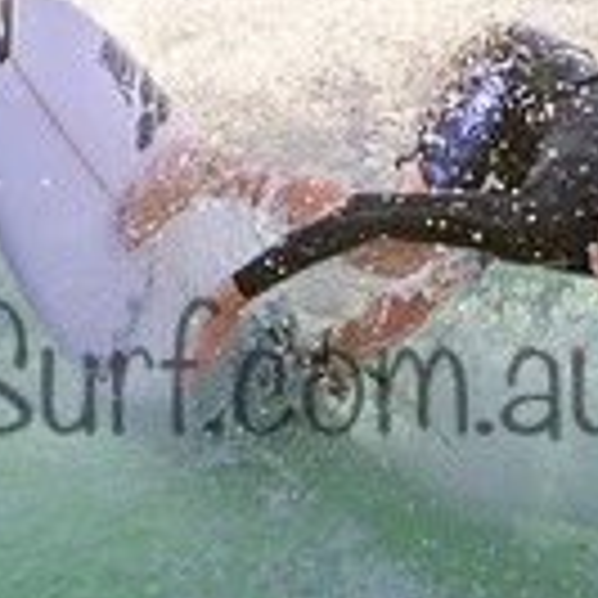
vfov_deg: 0.6
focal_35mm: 3100
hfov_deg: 0.6
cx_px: 98
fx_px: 60589
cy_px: 294
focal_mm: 800
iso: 2000
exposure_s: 1/2000
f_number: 11
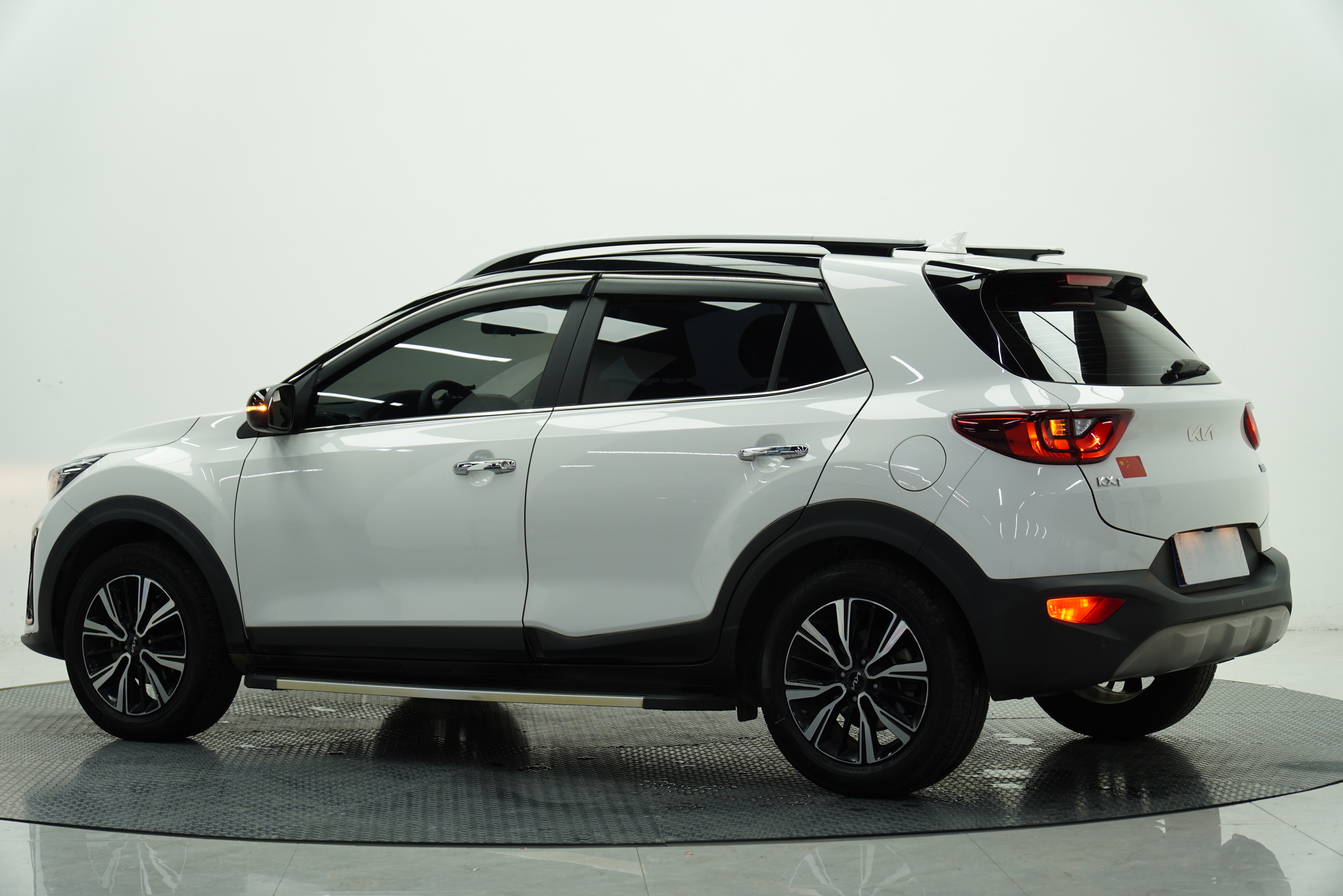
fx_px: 2854
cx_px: 672
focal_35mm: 76
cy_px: 448
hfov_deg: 26.5
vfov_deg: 17.8
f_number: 2.8
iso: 160
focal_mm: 51
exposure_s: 1/160
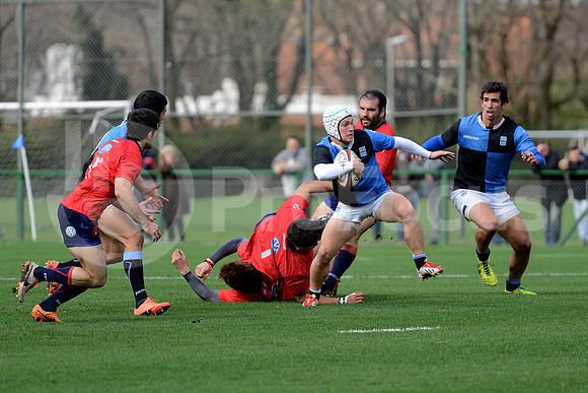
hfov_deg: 7.6
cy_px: 196
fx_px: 4411
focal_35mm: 270
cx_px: 294
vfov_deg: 5.1
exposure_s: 1/1600
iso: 800
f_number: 4
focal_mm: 270
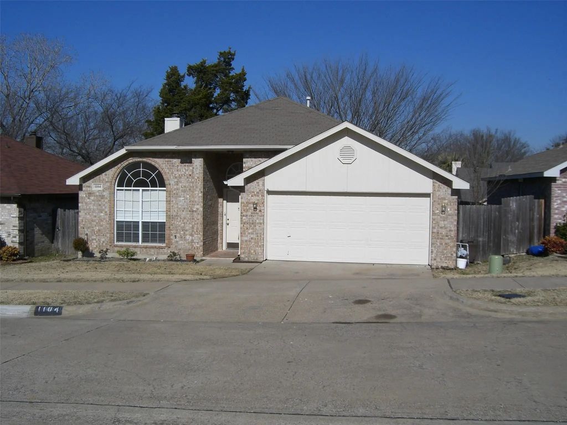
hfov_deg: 49.0
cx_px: 284
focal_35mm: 38
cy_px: 212
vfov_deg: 37.7
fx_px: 622
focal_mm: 6.2
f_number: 4.3
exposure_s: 1/1600
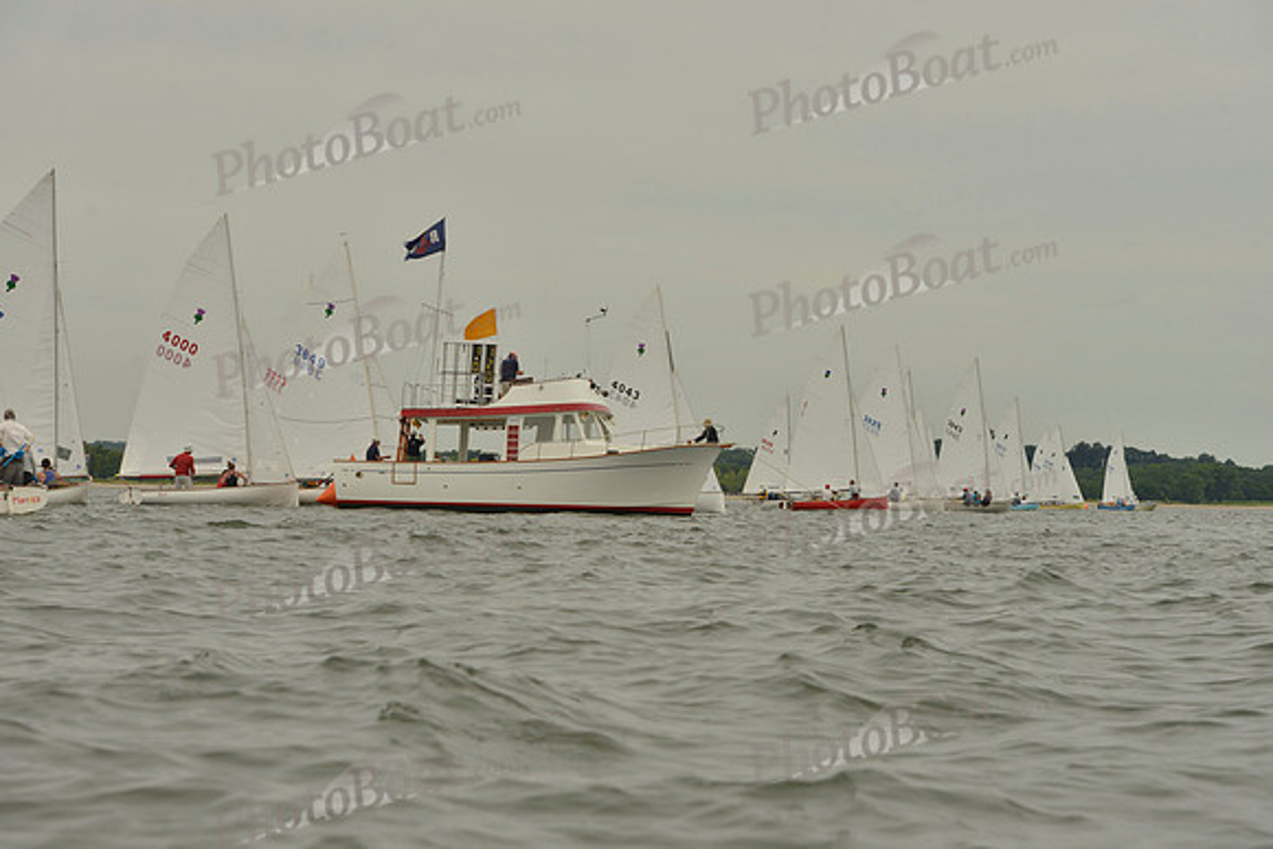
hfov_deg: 28.8
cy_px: 424
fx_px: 2476
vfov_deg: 19.5
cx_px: 636
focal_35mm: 70
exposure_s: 1/2000
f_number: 8
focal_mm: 70
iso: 400
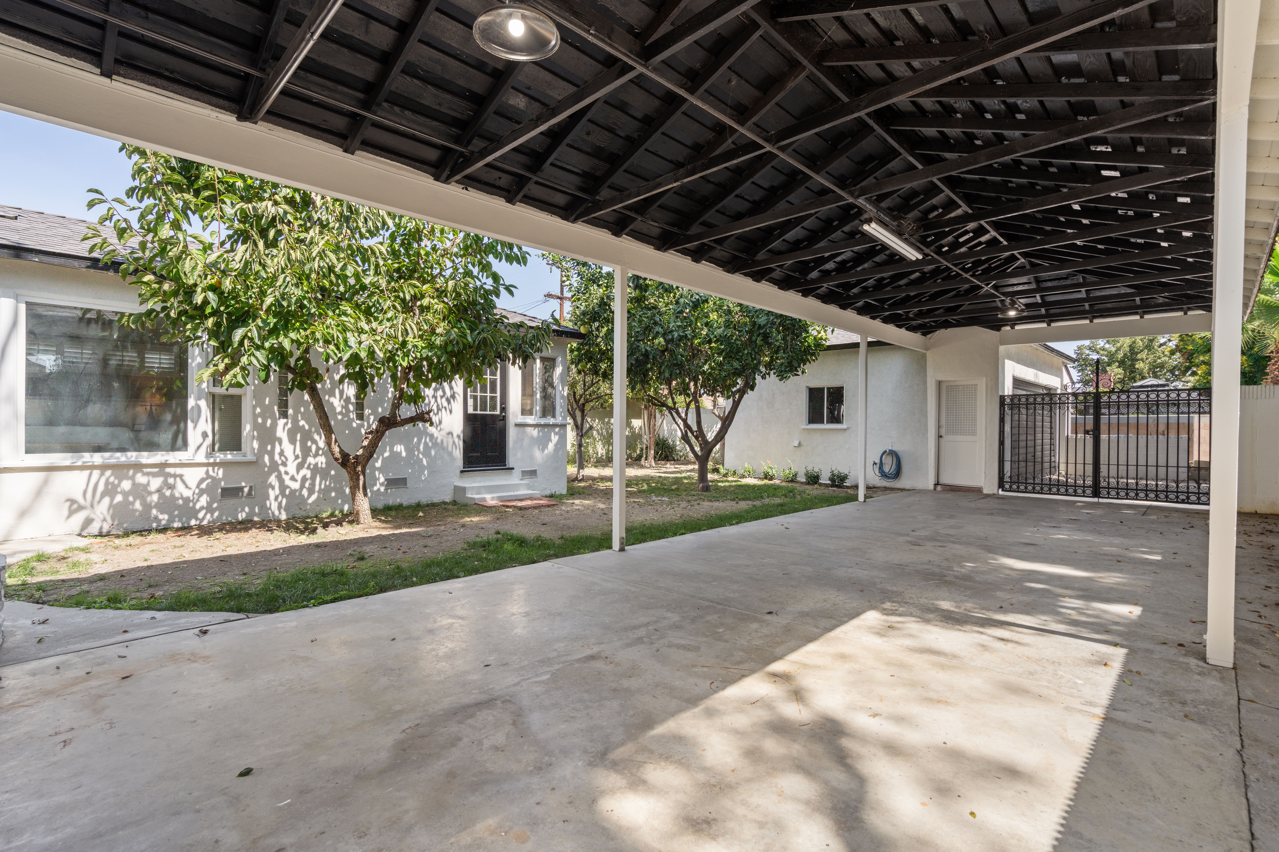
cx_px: 640
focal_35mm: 16
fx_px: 568
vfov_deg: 73.7
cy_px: 426
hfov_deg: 96.7
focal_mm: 16
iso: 200
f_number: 8
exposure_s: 1/20
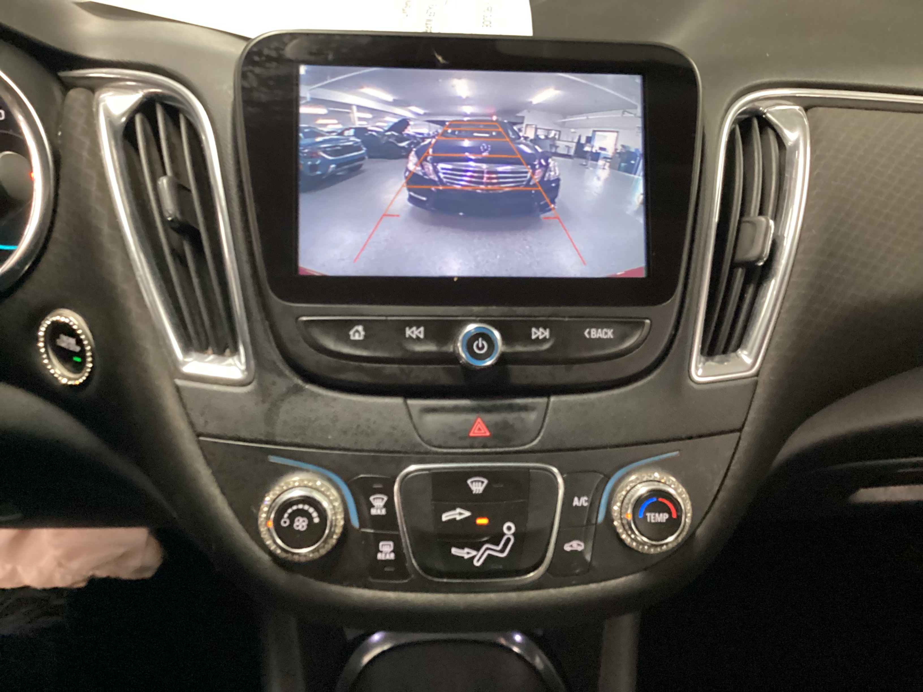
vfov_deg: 45.4
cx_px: 462
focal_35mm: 31
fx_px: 827
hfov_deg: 58.4
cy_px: 346
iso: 640
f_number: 2.4
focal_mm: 3.3
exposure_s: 1/25
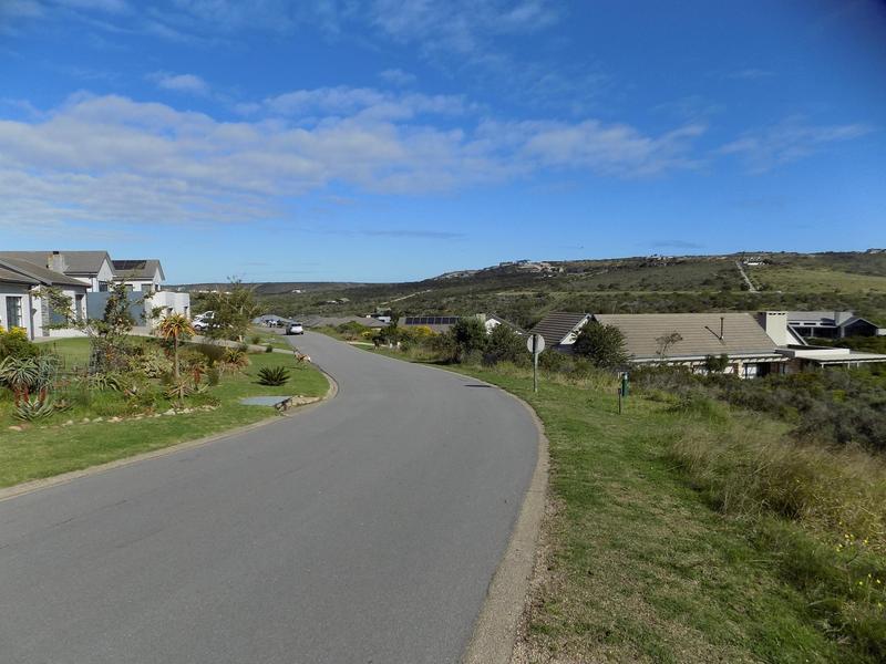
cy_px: 332
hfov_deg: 73.9
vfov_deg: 58.9
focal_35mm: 23
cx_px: 443
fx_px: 589
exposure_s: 1/160
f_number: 9.9
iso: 80
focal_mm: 4
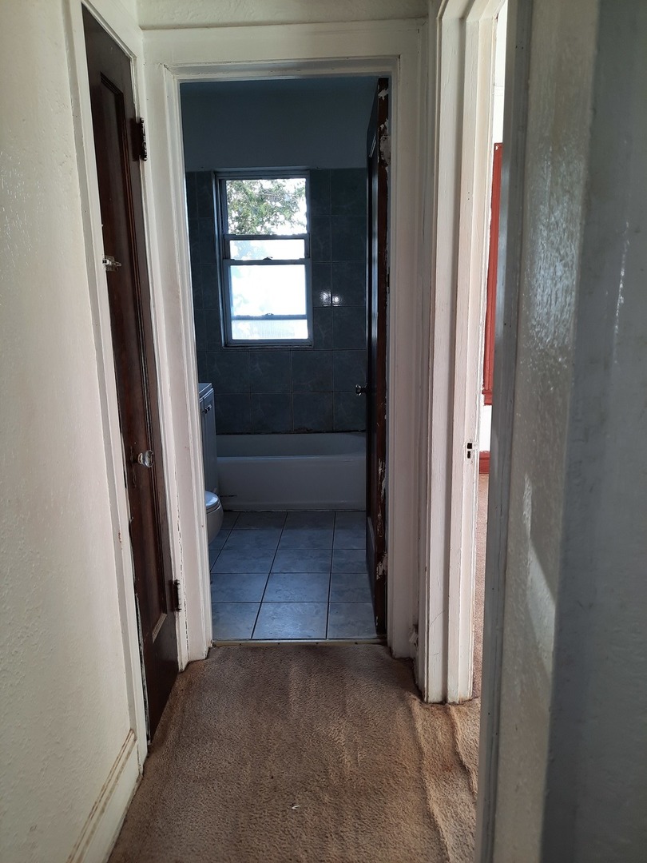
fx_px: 623
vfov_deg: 69.4
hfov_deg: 54.9
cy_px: 432
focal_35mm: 25
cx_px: 324
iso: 32
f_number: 2
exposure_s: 1/50
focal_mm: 4.6
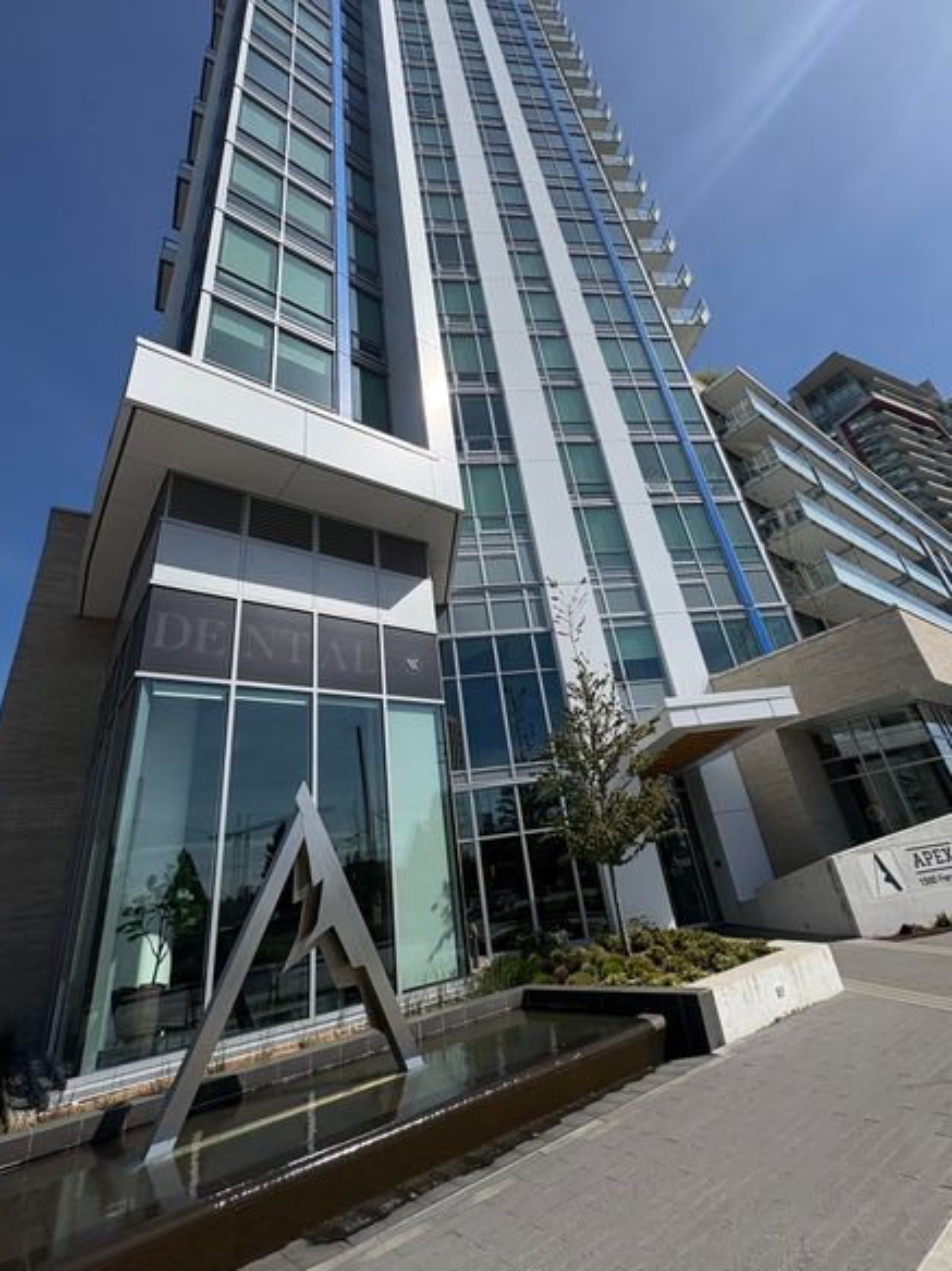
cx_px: 486
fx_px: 588
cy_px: 584
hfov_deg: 78.0
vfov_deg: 94.3
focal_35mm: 16
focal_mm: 2.22
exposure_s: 1/4367
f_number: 2.2
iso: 64
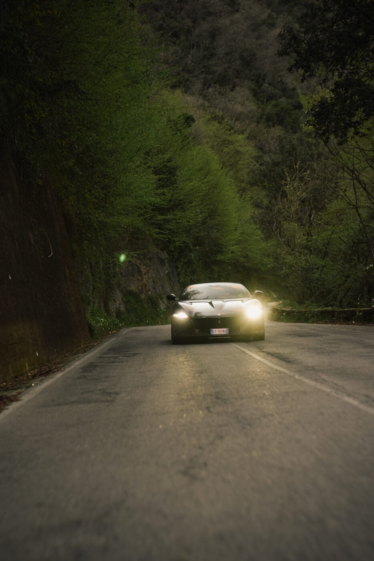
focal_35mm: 75
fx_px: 1169
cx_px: 187
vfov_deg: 27.0
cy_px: 280
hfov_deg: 18.2
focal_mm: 75
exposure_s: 1/100
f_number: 2.8
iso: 1000
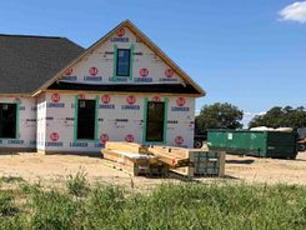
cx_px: 12
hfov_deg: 35.8
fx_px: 433
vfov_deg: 29.6
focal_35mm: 49
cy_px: 142
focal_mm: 6.76
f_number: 1.78
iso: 80
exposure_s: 1/4975
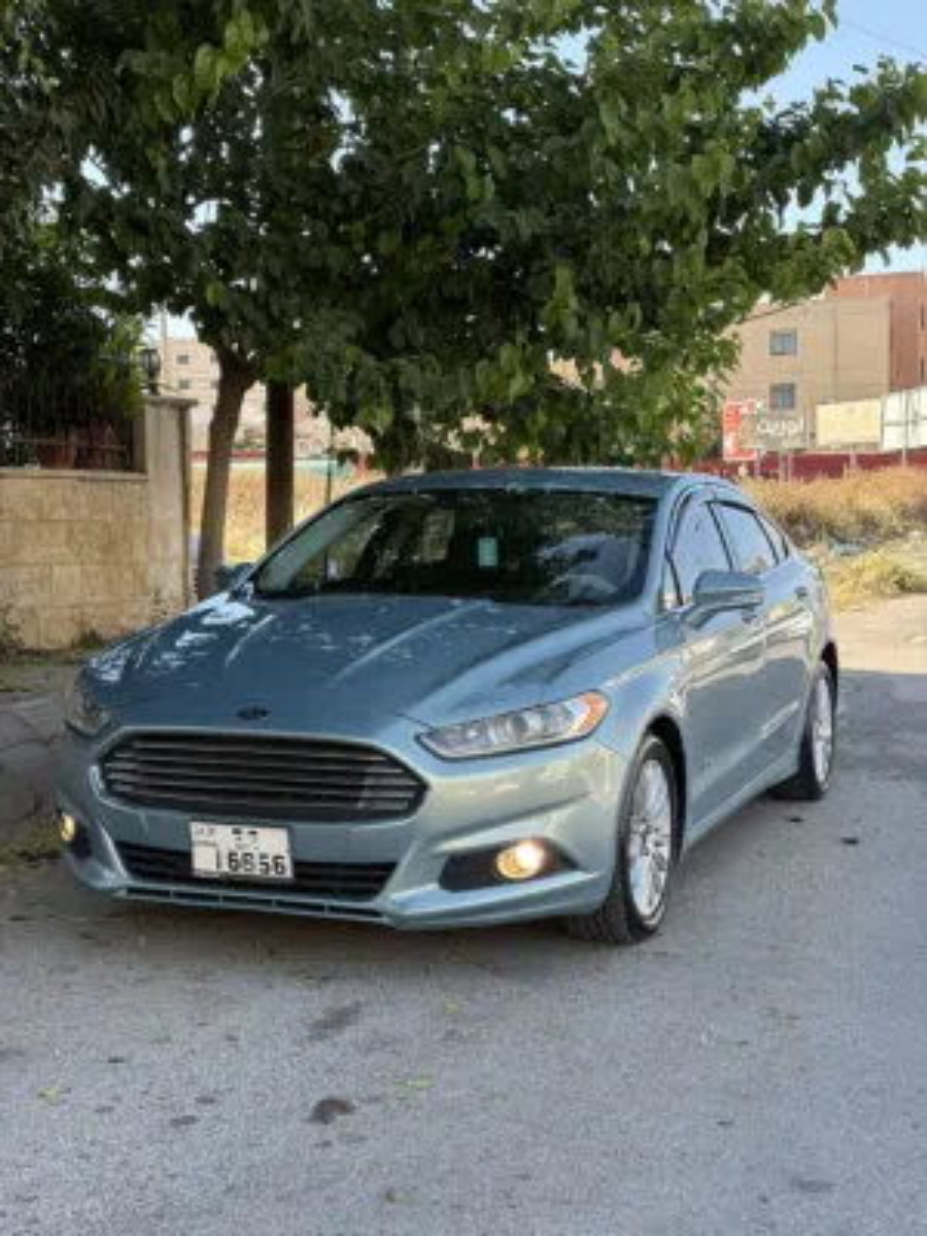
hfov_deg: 28.0
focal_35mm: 52
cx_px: 464
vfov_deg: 36.8
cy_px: 618
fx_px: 1857
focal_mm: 5.96
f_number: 1.6
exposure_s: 1/496
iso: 40
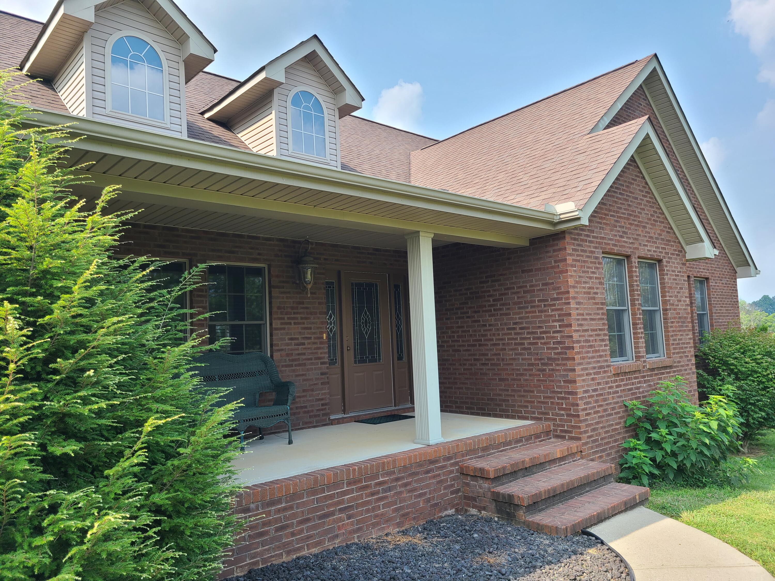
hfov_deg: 67.3
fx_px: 582
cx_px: 388
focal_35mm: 26
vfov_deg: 53.1
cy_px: 290
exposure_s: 1/586
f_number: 1.8
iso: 40
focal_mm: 5.4
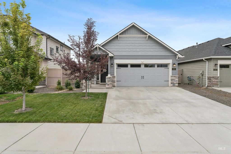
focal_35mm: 19
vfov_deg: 64.6
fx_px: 122
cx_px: 116
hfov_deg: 86.9
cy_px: 77
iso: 400
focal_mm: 19
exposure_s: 1/160
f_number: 13
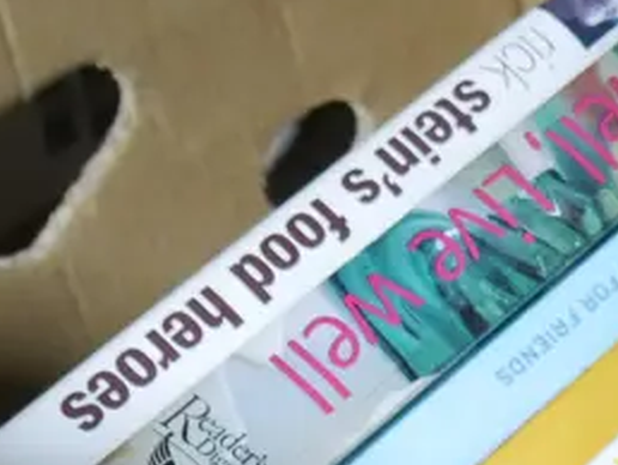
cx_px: 805
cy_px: 670
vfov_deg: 9.6
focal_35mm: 151
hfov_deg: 12.6
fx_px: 2698
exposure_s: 1/60
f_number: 4.5
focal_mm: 19
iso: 3200
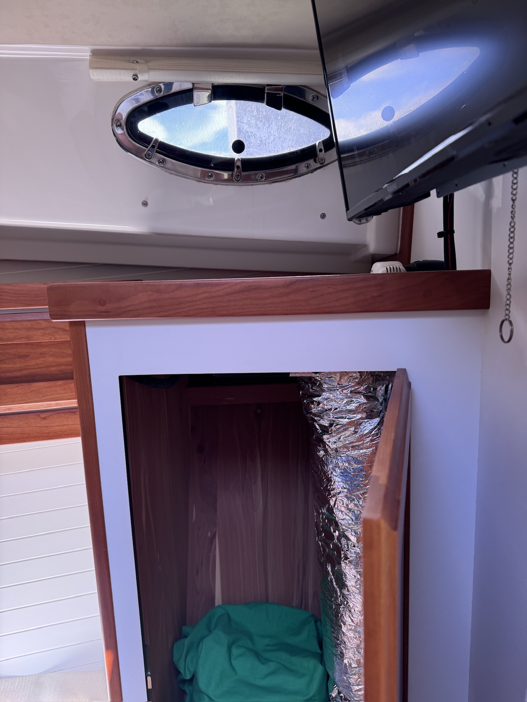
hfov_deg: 56.8
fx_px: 487
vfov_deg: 71.6
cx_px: 264
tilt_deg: -7.4
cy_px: 351
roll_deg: +2.5
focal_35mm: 24
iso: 100
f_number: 1.78
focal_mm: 6.76
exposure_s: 1/121
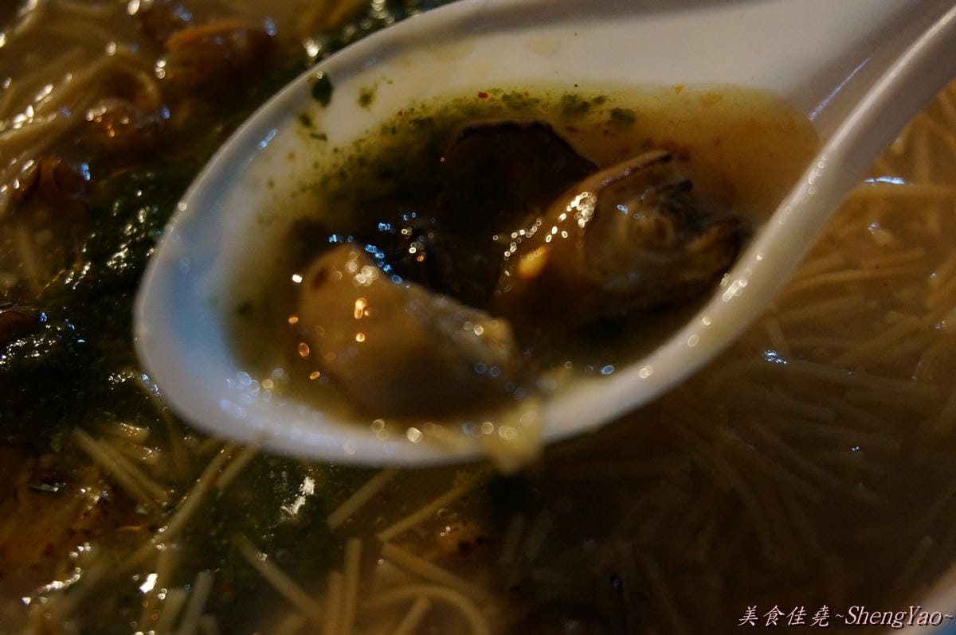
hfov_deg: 34.2
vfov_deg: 23.1
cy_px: 318
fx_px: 1552
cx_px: 478
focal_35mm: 58
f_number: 5.6
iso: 3200
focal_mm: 39
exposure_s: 1/40
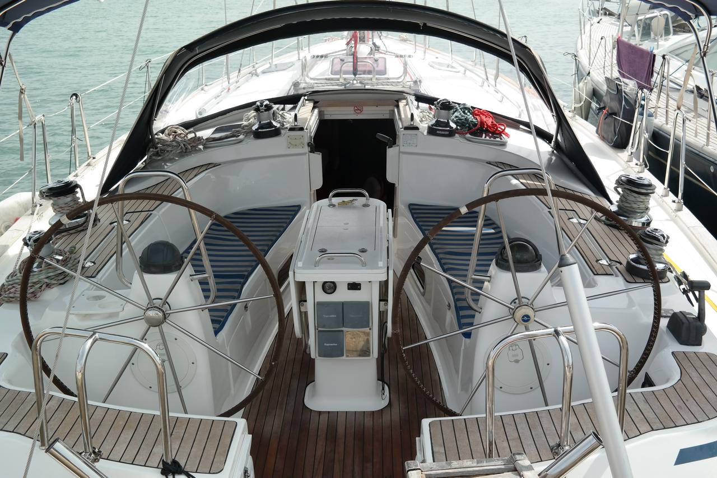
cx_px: 358
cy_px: 239
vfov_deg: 35.0
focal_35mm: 38
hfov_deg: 50.7
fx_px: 757
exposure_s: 1/250
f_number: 5.6
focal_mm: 25
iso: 100
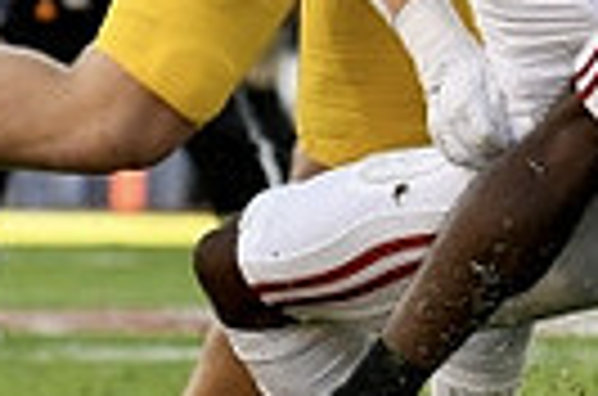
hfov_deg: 1.6
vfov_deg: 1.0
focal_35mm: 1311
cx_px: 917
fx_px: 21725
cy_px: -76
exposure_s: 1/1250
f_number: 5.3
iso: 1250
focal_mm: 200
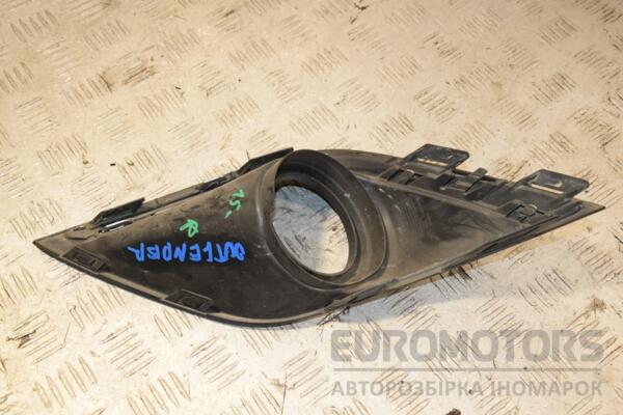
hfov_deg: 38.9
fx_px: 883
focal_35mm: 51
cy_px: 208
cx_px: 312
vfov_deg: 26.5
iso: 800
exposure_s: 1/200
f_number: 7.1
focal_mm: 34
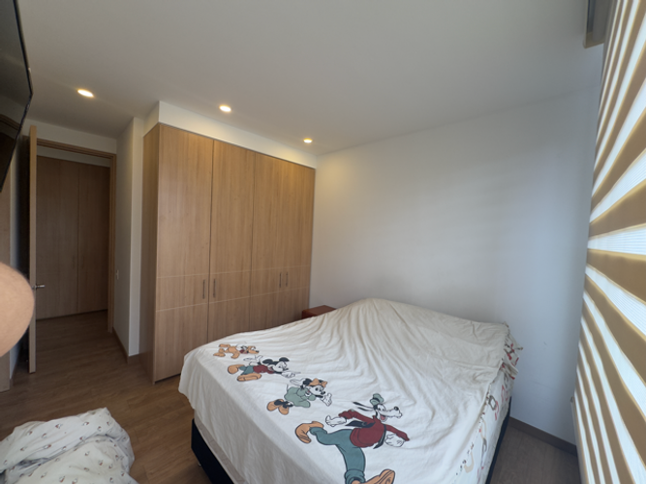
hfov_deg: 102.1
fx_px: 261
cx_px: 323
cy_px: 242
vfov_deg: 85.7
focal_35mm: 14
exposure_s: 1/99
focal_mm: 2.22
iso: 80
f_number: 2.2
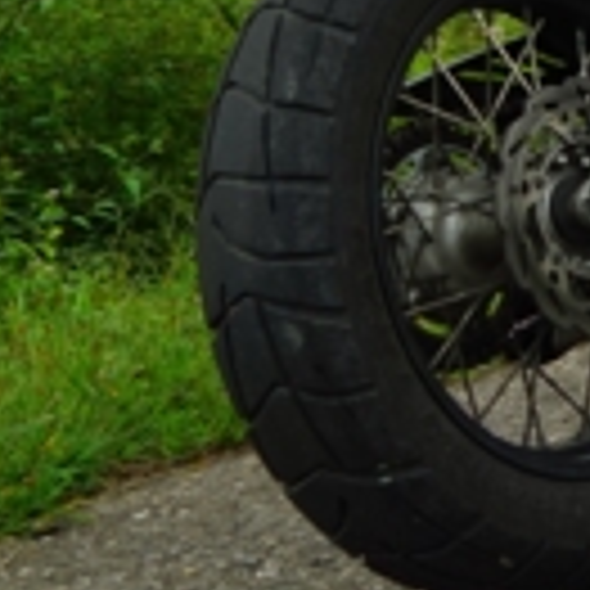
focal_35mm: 156
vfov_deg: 10.5
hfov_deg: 9.5
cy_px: -491
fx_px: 3008
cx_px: 1576
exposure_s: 1/90
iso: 100
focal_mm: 30
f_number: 5.6
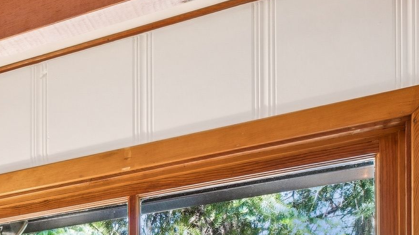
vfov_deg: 14.5
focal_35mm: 71
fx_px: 790
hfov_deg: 23.1
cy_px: 447
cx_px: -231
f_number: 13
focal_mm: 16.5
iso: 100
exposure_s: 1/1.25
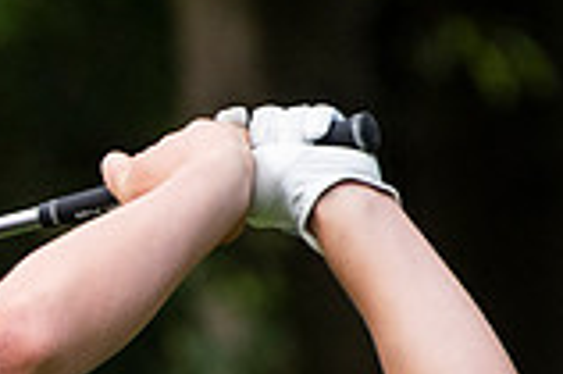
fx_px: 32713
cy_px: 611
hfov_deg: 1.0
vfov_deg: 0.7
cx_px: -410
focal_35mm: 2094
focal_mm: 380
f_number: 5.6
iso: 1250
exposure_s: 1/1000
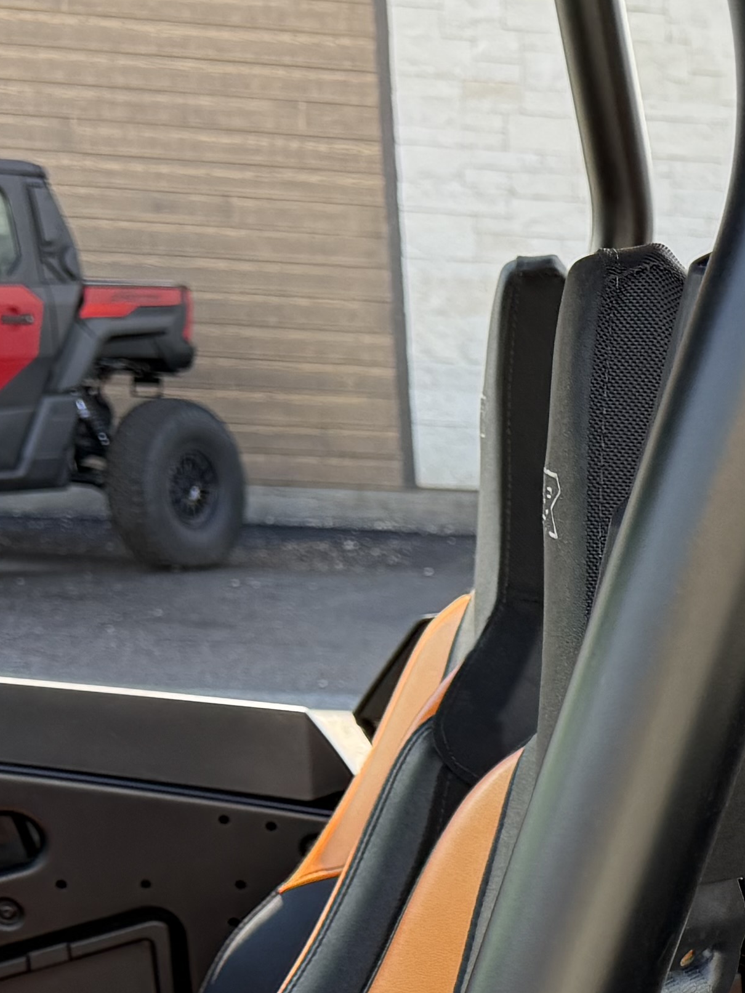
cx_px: 1407
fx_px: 2439
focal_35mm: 85
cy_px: 1157
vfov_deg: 21.5
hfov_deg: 14.8
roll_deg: -3.4
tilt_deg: -17.4
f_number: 1.78
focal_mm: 6.76
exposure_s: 1/476
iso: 100
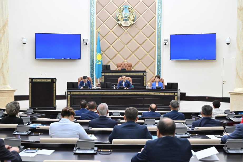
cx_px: 122
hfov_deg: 38.9
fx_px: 344
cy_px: 86
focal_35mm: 51
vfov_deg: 26.5
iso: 2000
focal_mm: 46
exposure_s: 1/160
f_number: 4
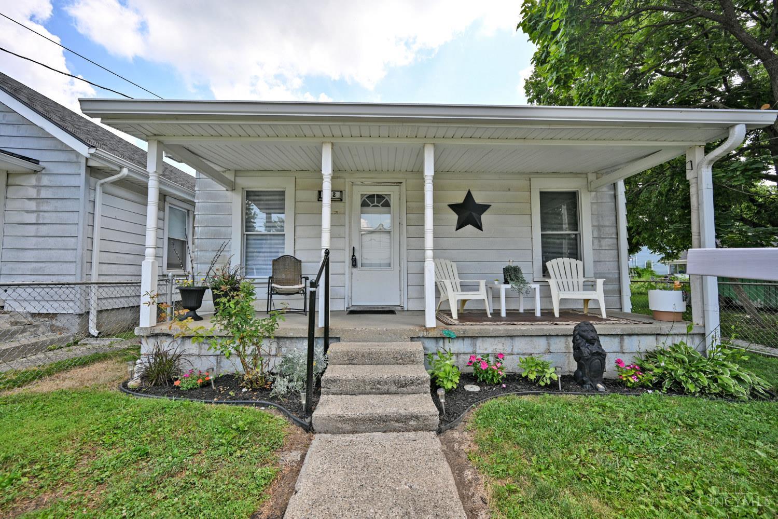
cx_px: 389
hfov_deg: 104.3
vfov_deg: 81.2
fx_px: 303
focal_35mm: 14
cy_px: 260
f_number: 5.6
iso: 100
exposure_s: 1/250
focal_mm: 14
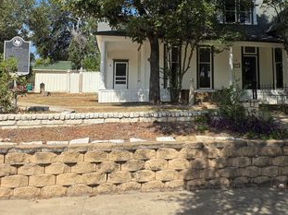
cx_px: 175
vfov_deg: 38.0
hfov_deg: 49.8
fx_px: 308
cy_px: 62
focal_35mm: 37
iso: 80
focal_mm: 6.3
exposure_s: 1/4434
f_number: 1.7
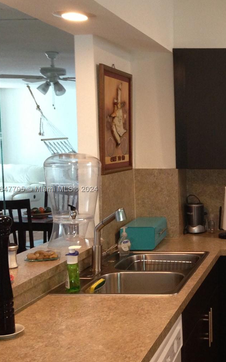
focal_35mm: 55
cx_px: 268
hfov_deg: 21.9
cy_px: 190
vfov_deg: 36.9
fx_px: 542
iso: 200
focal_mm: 4.13
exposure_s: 1/20
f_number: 2.4
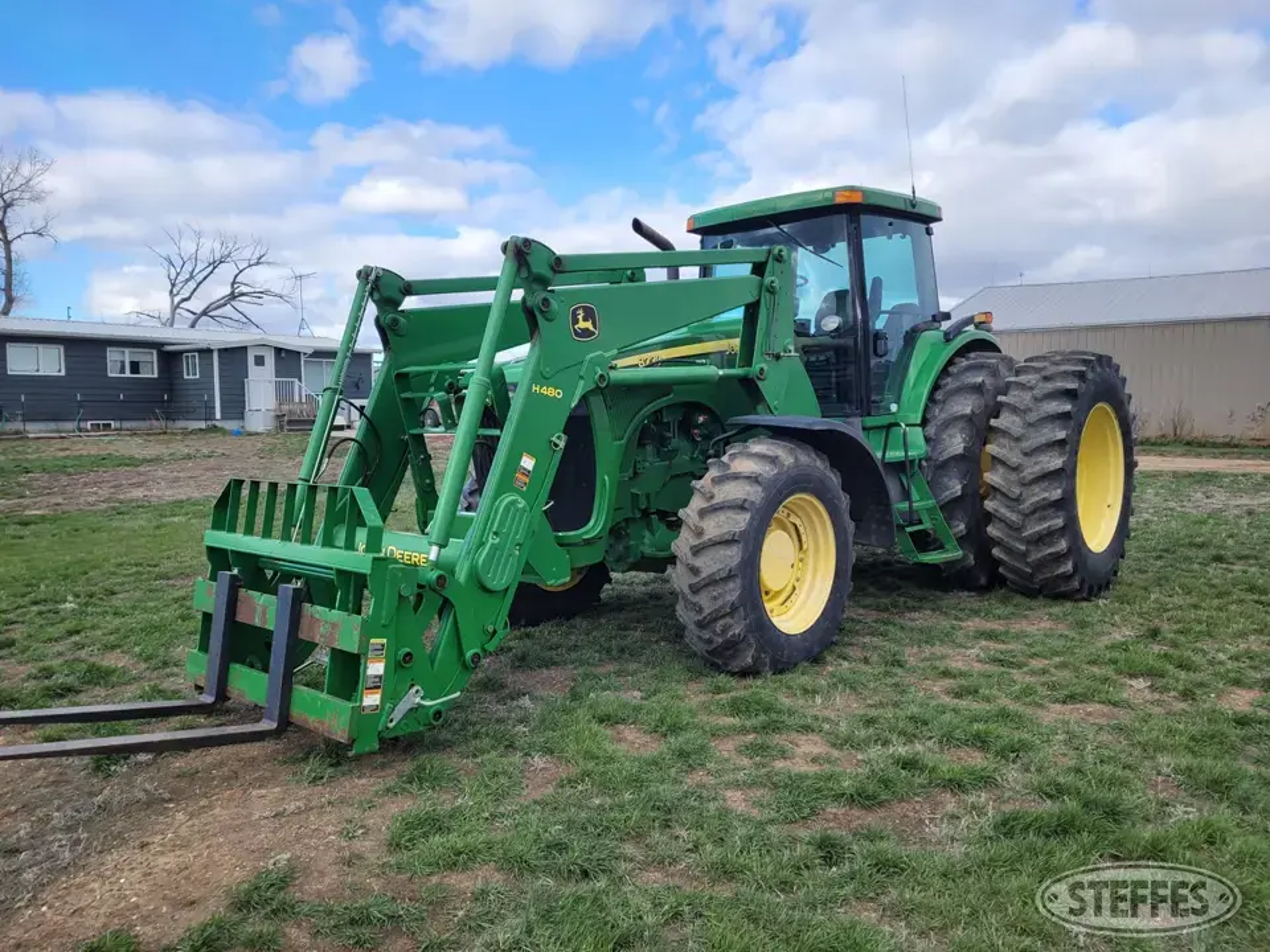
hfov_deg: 67.3
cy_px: 476
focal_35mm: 26
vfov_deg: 53.1
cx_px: 635
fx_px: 954
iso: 40
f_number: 1.8
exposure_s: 1/1093
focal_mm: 5.4
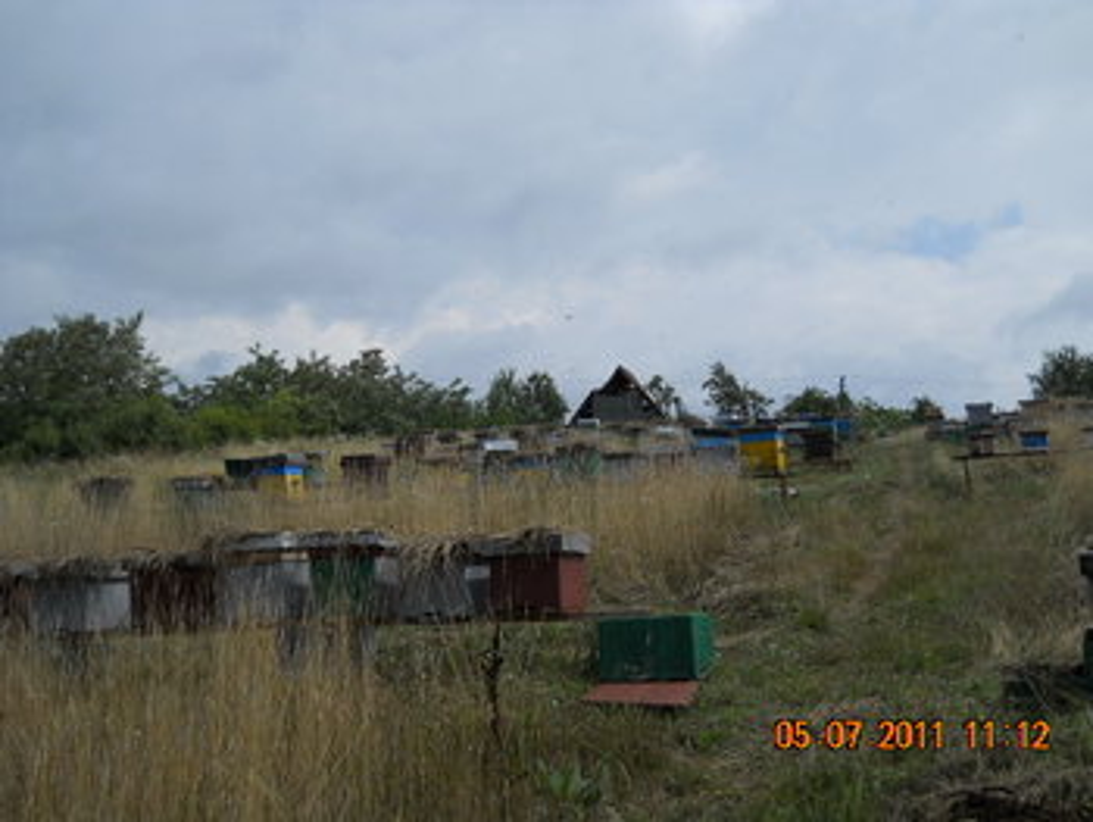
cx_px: 546
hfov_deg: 45.7
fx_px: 1295
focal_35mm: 41
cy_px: 411
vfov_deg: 35.2
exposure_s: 1/800
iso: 80
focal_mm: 6.72
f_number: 5.5
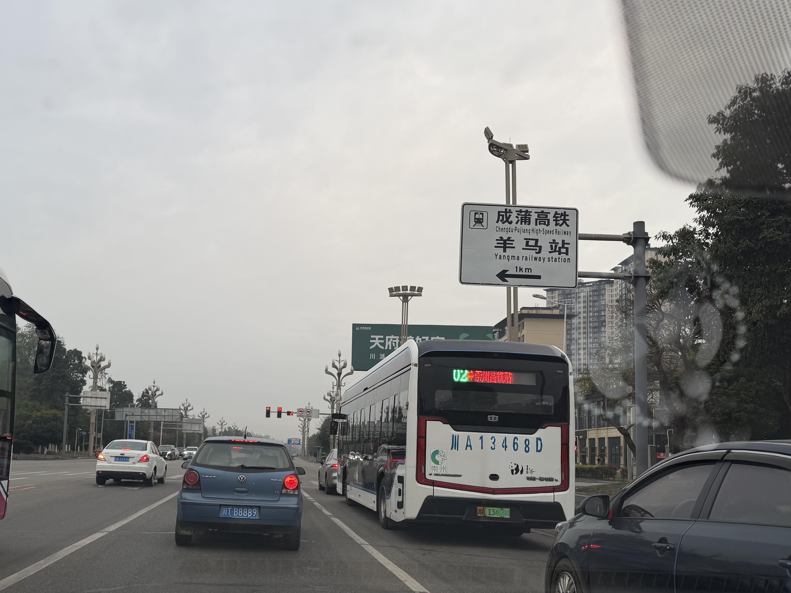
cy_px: 378
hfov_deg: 54.7
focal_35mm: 33
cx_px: 295
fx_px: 754
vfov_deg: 42.6
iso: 64
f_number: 1.78
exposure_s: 1/273
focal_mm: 6.76
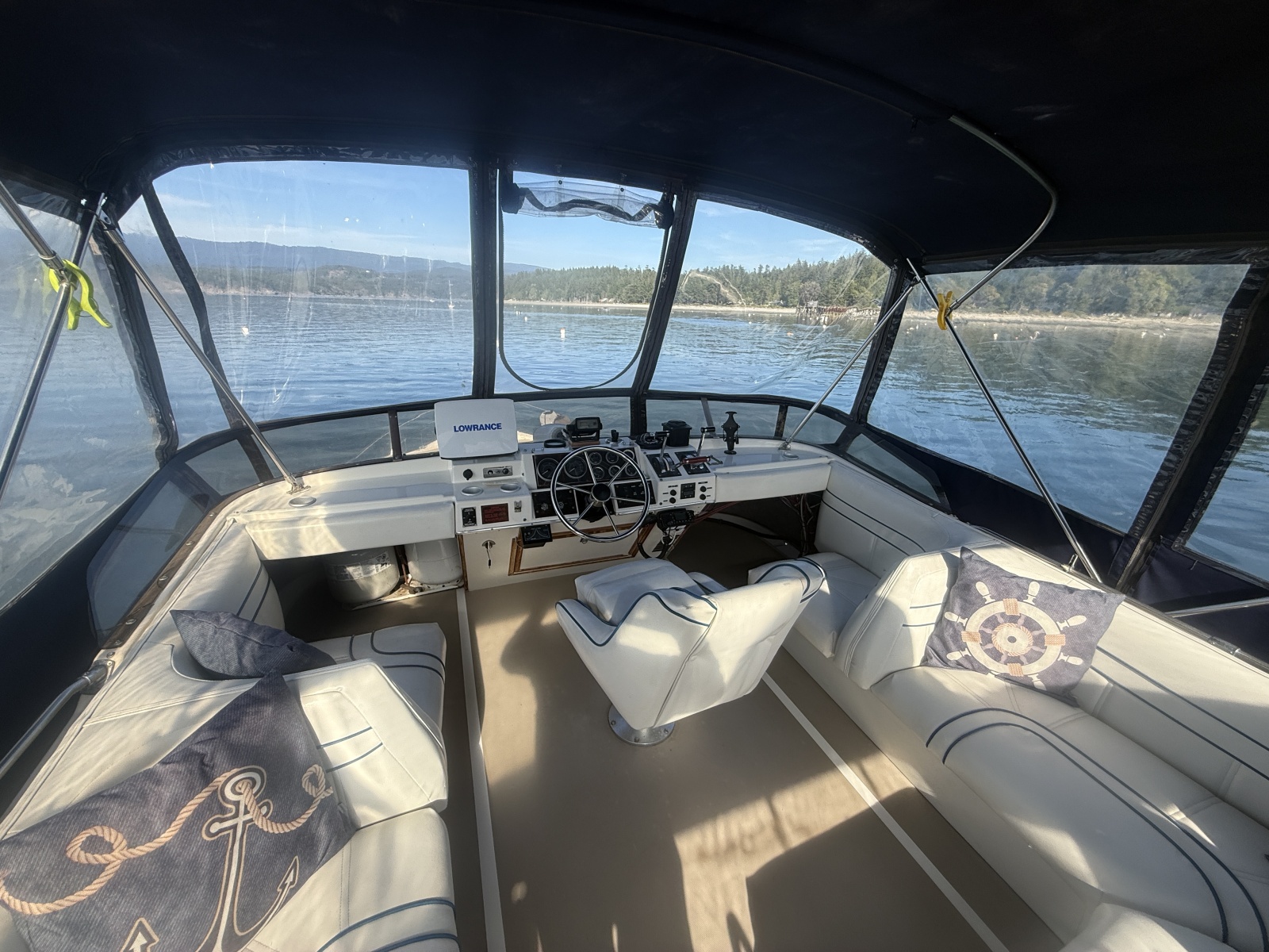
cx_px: 634
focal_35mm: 14
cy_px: 476
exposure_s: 1/1033
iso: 50
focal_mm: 2.22
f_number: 2.2
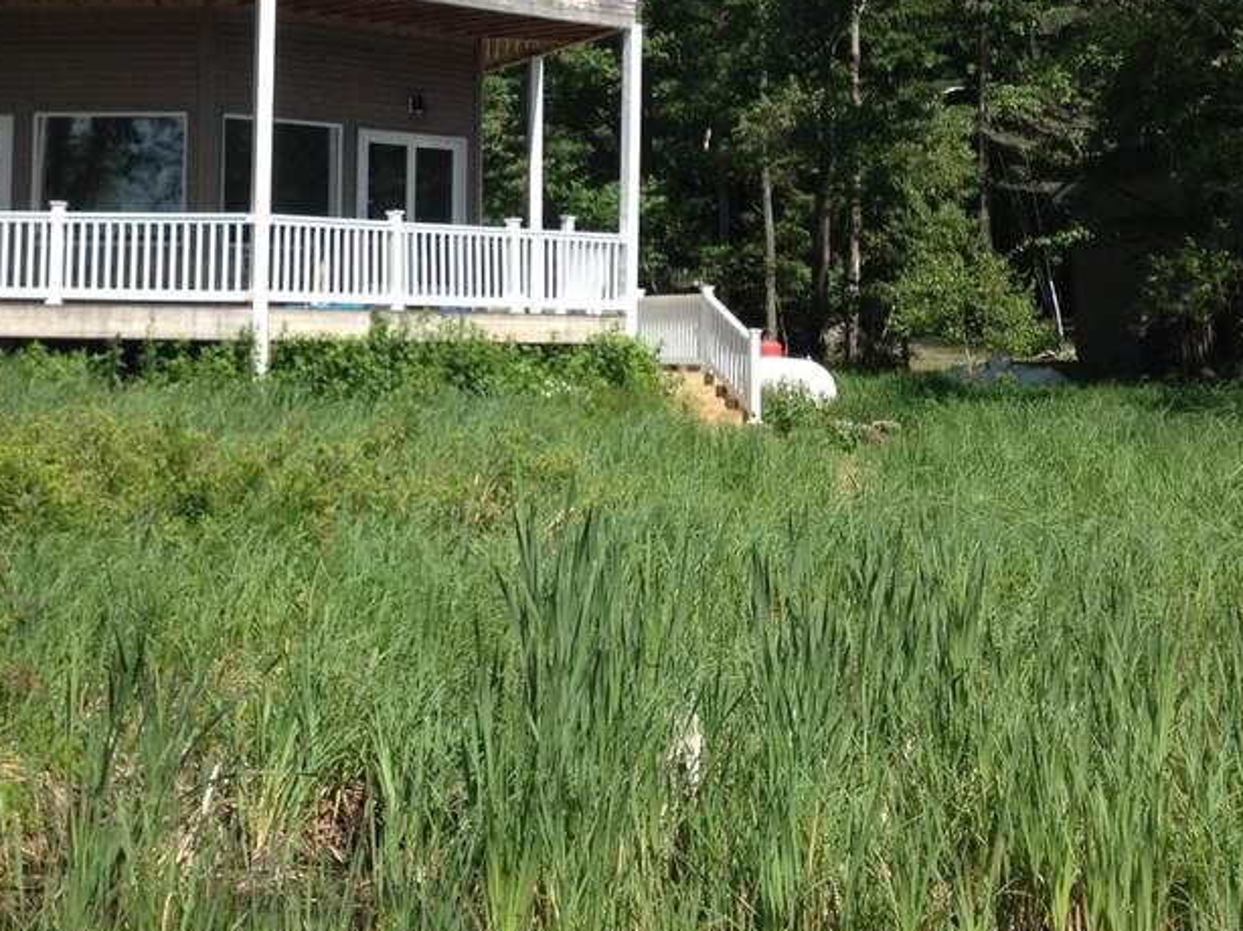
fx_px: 2620
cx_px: 375
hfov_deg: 26.5
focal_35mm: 73
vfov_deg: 19.8
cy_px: 103
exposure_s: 1/1200
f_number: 2.4
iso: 50
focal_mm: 4.28
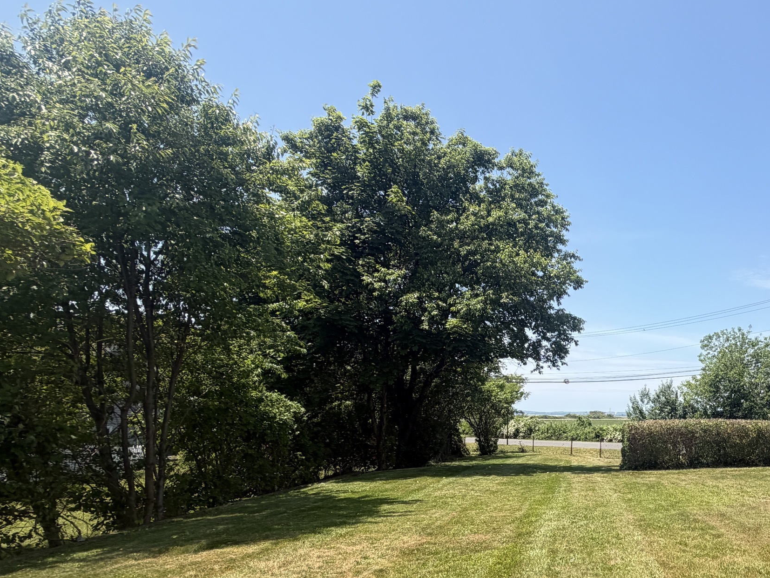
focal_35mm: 26
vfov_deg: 51.7
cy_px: 403
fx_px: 578
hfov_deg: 58.2
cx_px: 684
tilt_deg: +1.3
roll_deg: -1.3
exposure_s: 1/770
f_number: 2.2
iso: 32
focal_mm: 2.22
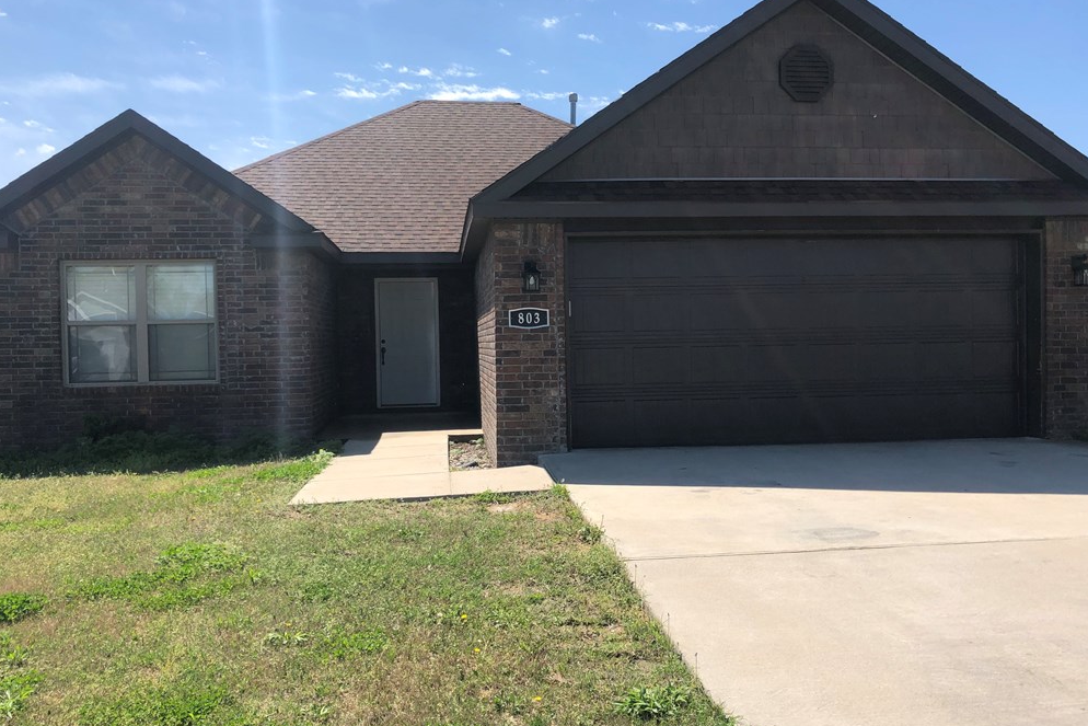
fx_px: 907
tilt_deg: +1.3
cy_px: 355
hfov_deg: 61.9
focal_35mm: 30
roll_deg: +1.7
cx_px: 537
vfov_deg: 43.6
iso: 20
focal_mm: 4
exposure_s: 1/1799
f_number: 1.8
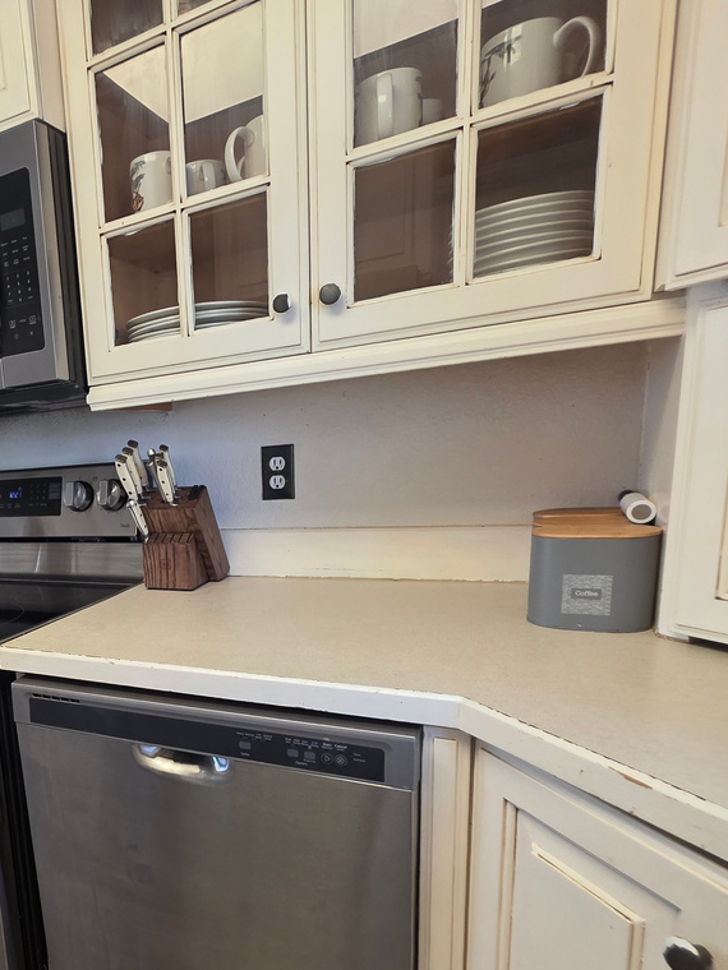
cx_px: 86
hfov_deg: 52.4
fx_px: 645
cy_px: 609
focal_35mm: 23
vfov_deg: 72.6
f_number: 1.9
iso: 200
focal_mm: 2.2
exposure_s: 1/120
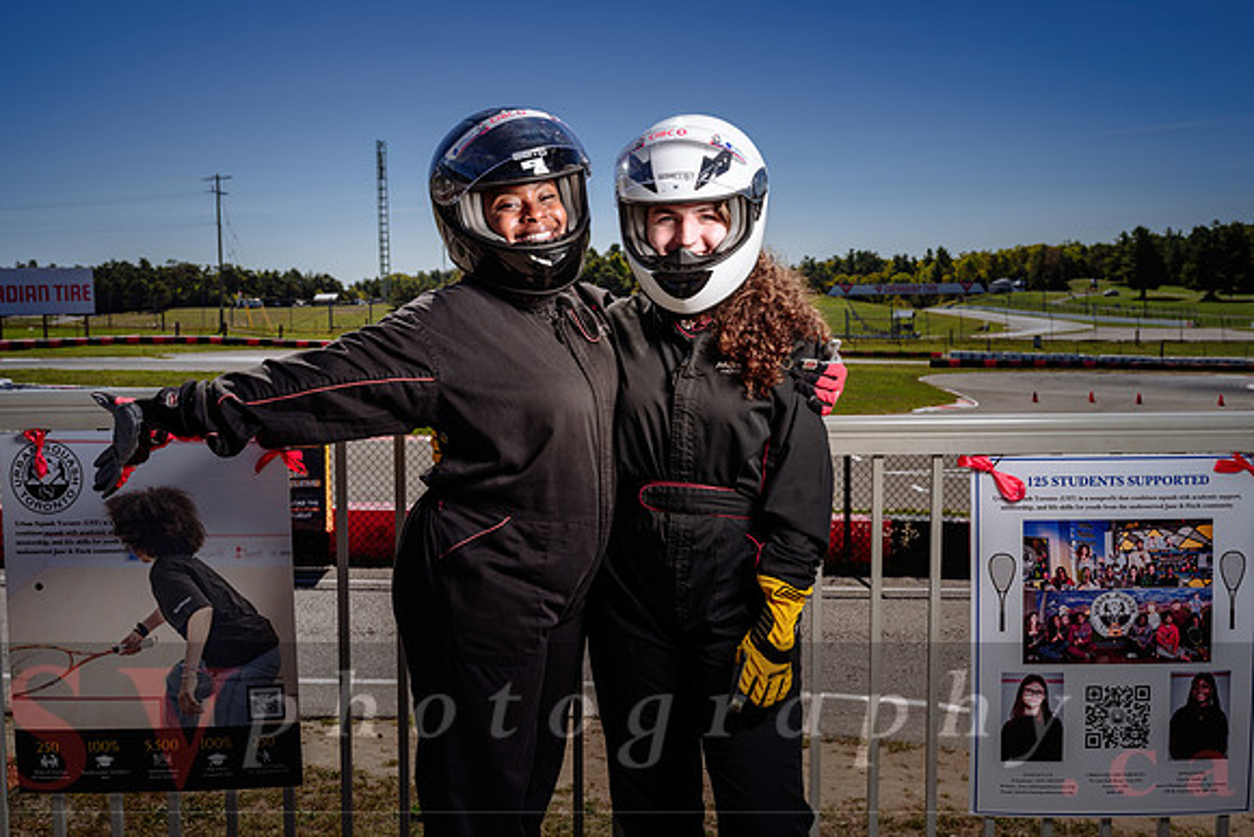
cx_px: 646
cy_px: 406
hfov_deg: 48.3
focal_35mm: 40
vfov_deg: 33.3
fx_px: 1399
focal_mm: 39
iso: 64
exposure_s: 1/160
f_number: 9
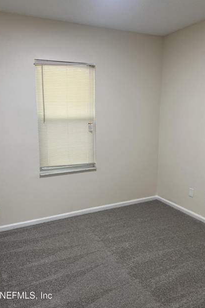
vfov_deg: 65.5
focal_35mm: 28
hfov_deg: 46.3
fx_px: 239
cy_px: 151
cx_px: 89
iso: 100
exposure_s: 1/121
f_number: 1.5
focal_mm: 5.7
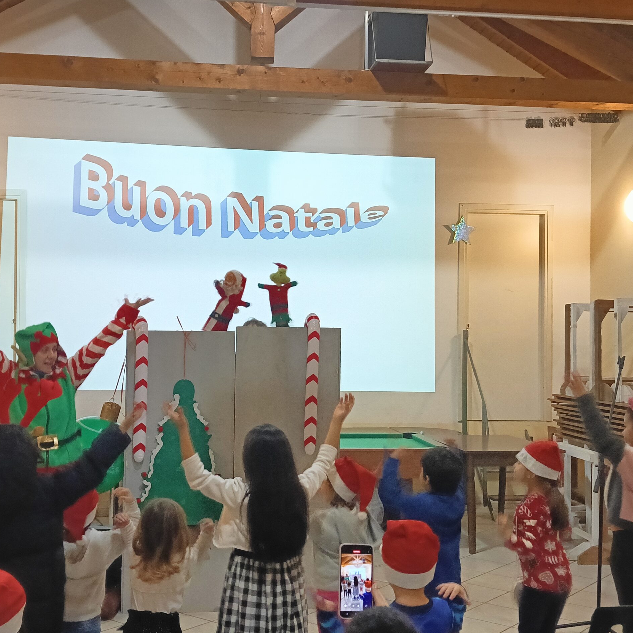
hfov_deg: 39.2
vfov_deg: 39.2
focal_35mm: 43
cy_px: 315
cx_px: 305
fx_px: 890
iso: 1600
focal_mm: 4.05
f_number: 1.8
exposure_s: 1/100
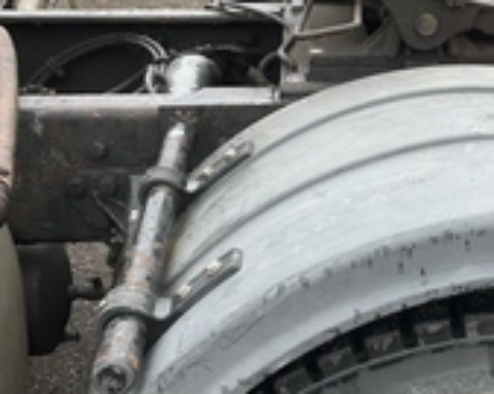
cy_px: 152
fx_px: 979
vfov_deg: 22.7
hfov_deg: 27.8
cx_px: 386
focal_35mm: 67
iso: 16
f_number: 1.8
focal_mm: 3
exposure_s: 1/122
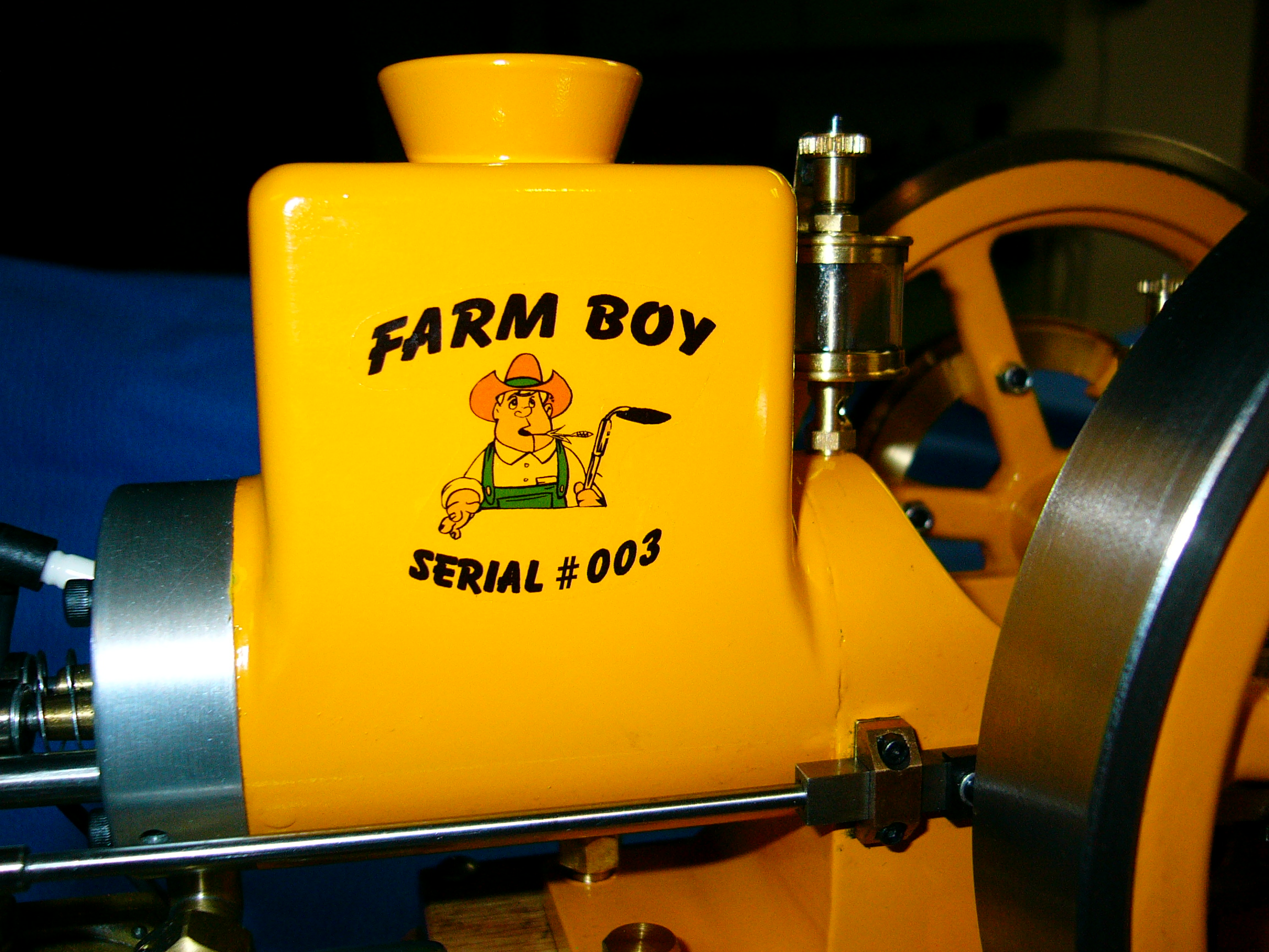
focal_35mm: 35
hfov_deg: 52.6
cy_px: 476
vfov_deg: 40.7
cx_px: 634
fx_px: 1283
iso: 100
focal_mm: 5.8
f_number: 2.8
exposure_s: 1/60
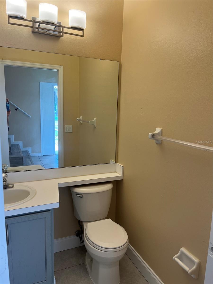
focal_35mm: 26
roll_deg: -1.3
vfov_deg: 67.3
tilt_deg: -9.5
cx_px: 106
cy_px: 142
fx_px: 213
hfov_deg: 53.1
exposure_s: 1/120
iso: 80
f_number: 1.6
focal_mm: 5.1
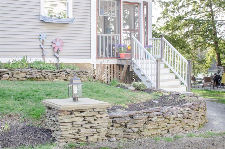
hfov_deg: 37.9
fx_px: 327
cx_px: 112
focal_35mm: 52
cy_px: 74
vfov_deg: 25.6
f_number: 22
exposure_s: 1/5
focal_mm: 35
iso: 200
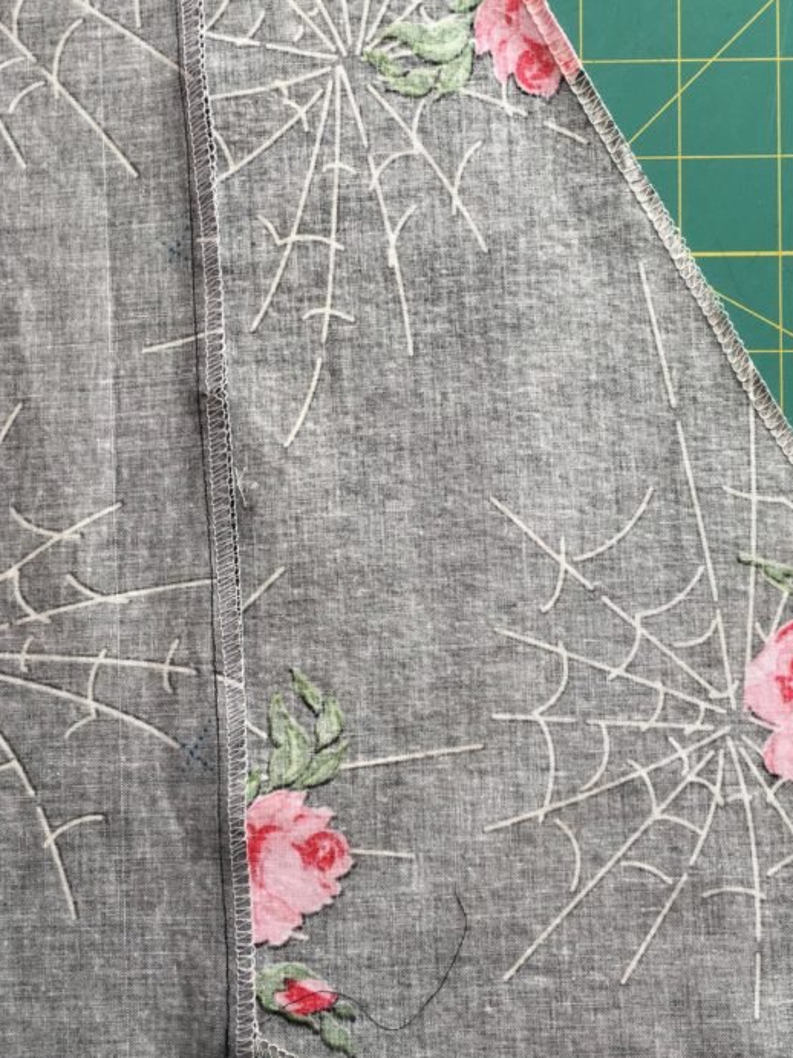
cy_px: 539
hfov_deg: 33.6
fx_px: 1314
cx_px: 387
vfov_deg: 43.9
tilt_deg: -86.0
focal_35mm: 43
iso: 32
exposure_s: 1/120
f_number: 2.2
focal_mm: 4.15
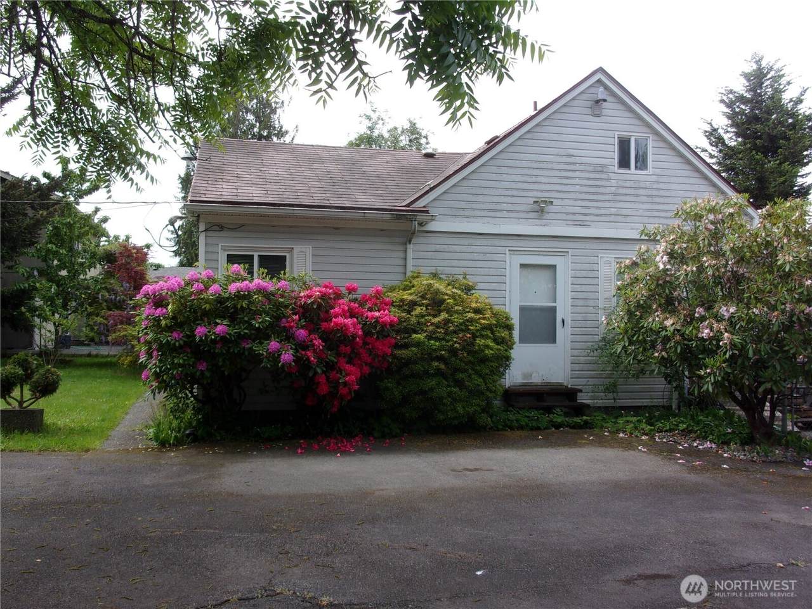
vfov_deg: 39.7
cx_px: 406
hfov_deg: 51.4
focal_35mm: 36
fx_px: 844
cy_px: 304
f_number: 4.5
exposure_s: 1/240
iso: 80
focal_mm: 6.4
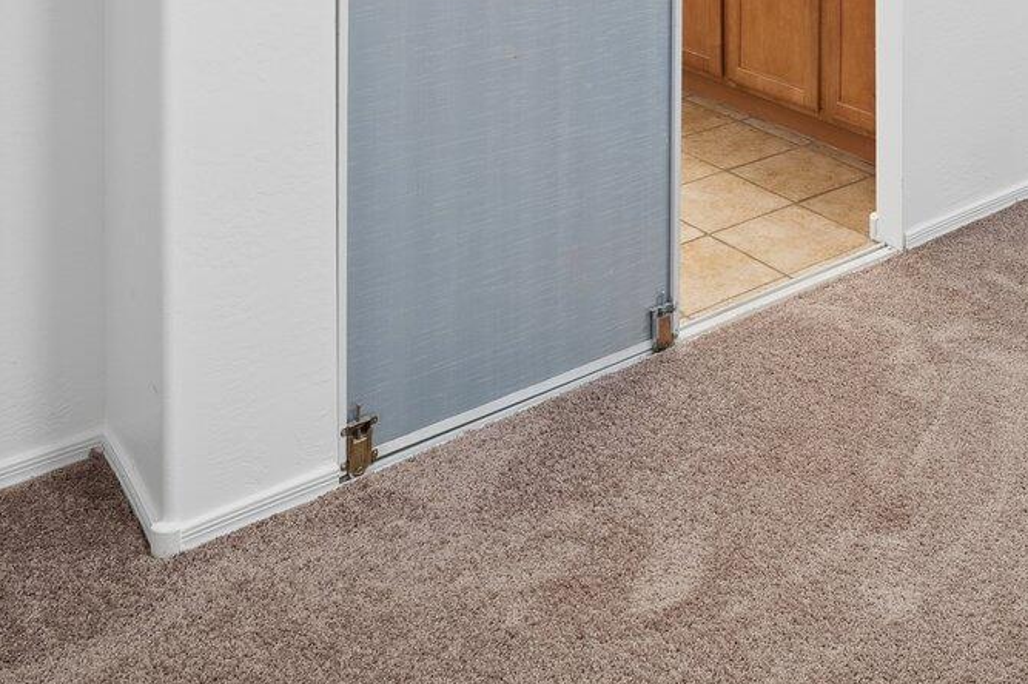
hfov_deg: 43.9
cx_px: 775
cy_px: -343
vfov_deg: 24.3
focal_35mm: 43
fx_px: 1227
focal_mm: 14
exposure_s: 1/10
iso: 400
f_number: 8
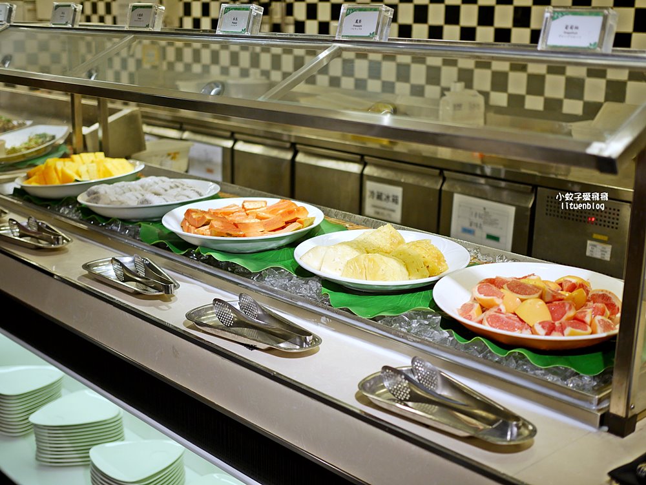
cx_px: 323
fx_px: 934
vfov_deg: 29.1
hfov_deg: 38.2
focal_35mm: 50
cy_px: 242
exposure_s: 1/100
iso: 200
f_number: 1.8
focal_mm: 25
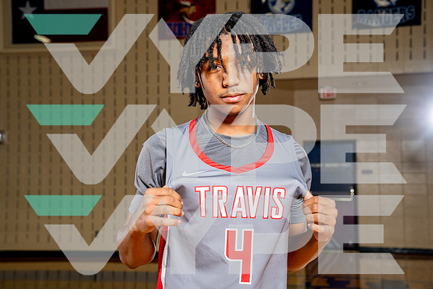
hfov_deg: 36.9
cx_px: 216
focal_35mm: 54
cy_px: 144
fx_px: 650
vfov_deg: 25.1
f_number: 5.6
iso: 400
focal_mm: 54
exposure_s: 1/250
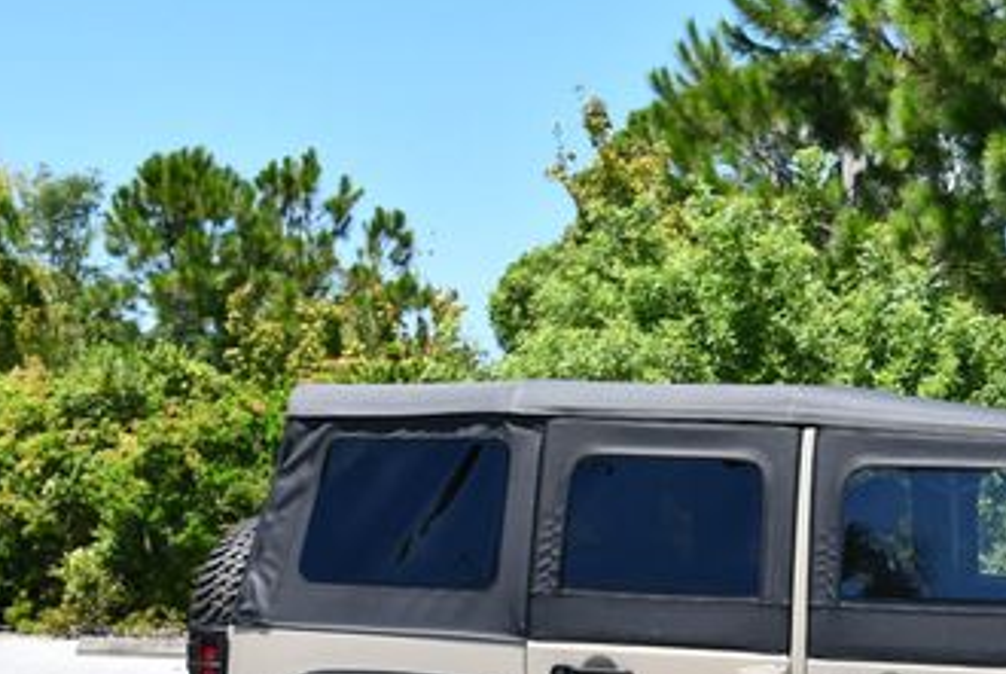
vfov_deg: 14.6
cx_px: 966
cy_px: 616
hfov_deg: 21.2
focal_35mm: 93
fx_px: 2602
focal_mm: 24
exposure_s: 1/250
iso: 140
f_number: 8
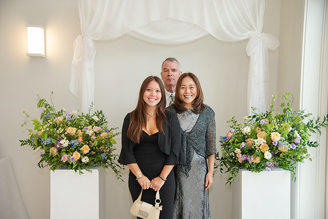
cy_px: 110
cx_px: 164
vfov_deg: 35.1
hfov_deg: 50.7
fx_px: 346
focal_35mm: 38
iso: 640
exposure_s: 1/200
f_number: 4
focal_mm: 38
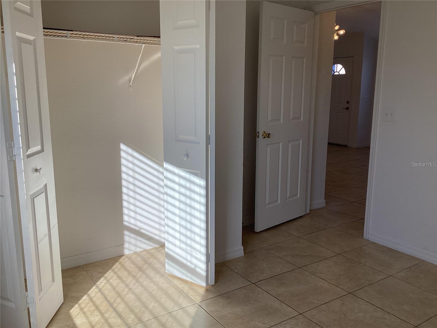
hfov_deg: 58.4
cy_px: 164
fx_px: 391
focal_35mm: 31
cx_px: 218
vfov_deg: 45.4
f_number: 2.4
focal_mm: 3.3
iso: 25
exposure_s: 1/476
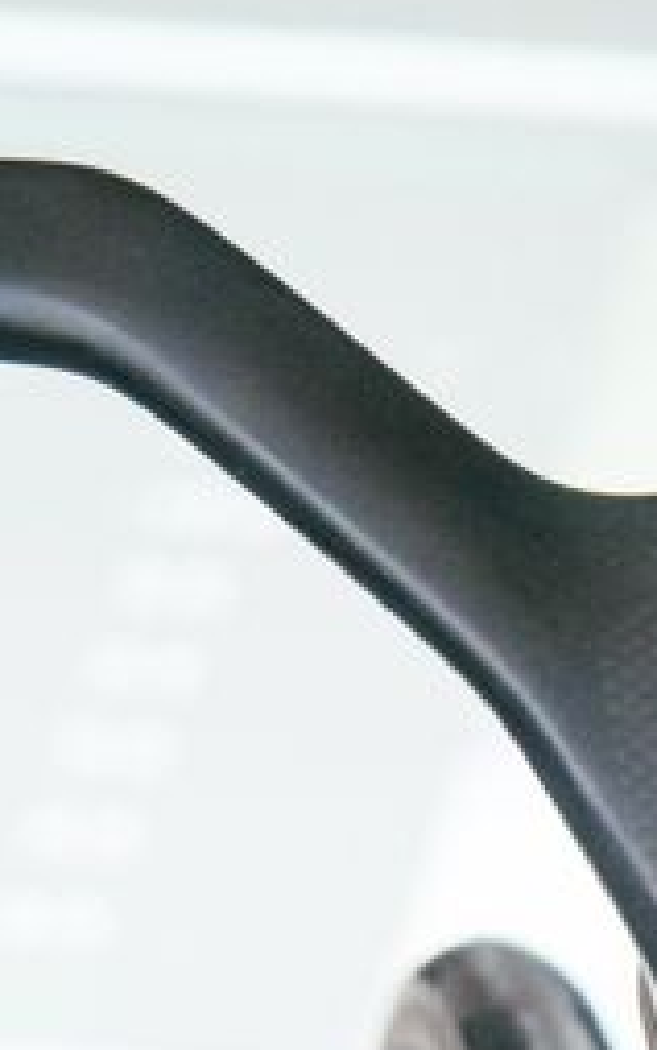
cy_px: 632
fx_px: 9214
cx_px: 690
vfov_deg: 6.5
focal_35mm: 322
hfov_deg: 4.1
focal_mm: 67
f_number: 5.6
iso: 2000
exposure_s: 1/160
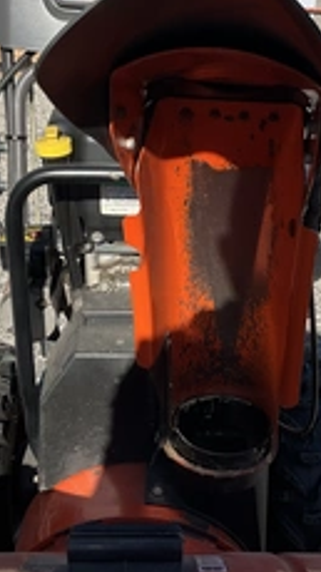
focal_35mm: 55
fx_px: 834
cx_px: 174
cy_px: 281
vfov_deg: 37.9
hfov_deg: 21.8
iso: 25
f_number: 1.8
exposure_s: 1/1534
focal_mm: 3
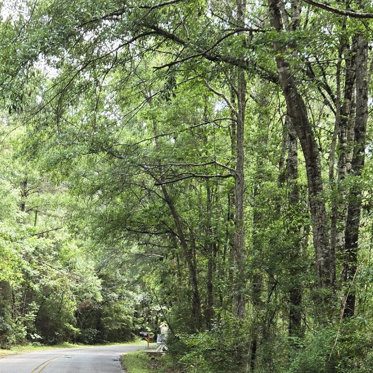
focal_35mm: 70
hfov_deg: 23.7
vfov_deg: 23.3
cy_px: 396
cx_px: 11
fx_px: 853
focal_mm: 5.4
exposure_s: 1/180
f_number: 1.8
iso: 50
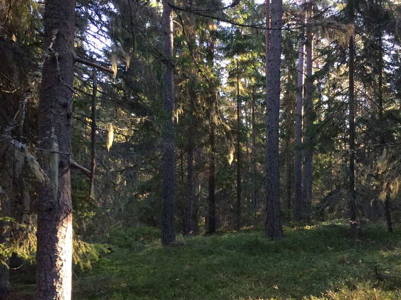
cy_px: 145
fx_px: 475
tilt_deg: +5.4
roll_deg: +0.3
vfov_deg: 35.1
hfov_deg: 45.7
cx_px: 226
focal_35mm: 41
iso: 50
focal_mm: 4.15
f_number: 2.2
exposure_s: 1/33
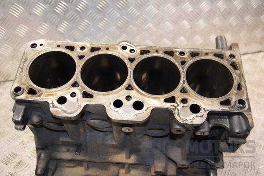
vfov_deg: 34.2
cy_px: 88
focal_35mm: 39
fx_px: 286
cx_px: 132
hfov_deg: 49.6
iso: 800
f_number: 5
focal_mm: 26
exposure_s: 1/125
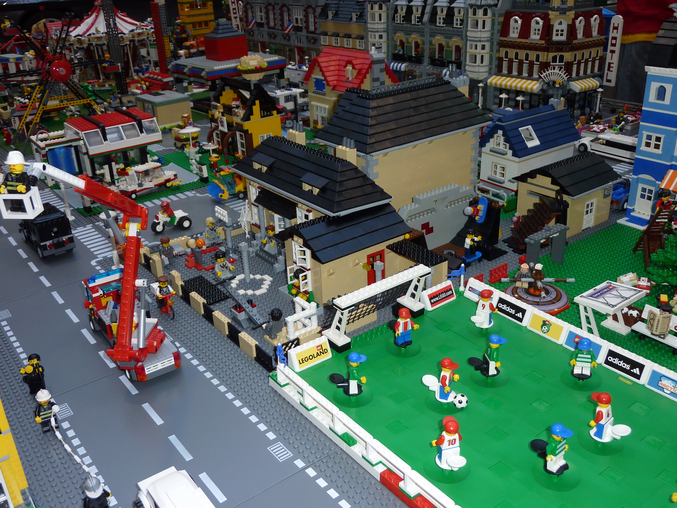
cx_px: 338
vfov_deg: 44.2
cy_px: 254
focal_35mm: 32
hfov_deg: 56.8
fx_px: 626
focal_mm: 5.3
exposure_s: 1/30
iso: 100
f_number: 3.5
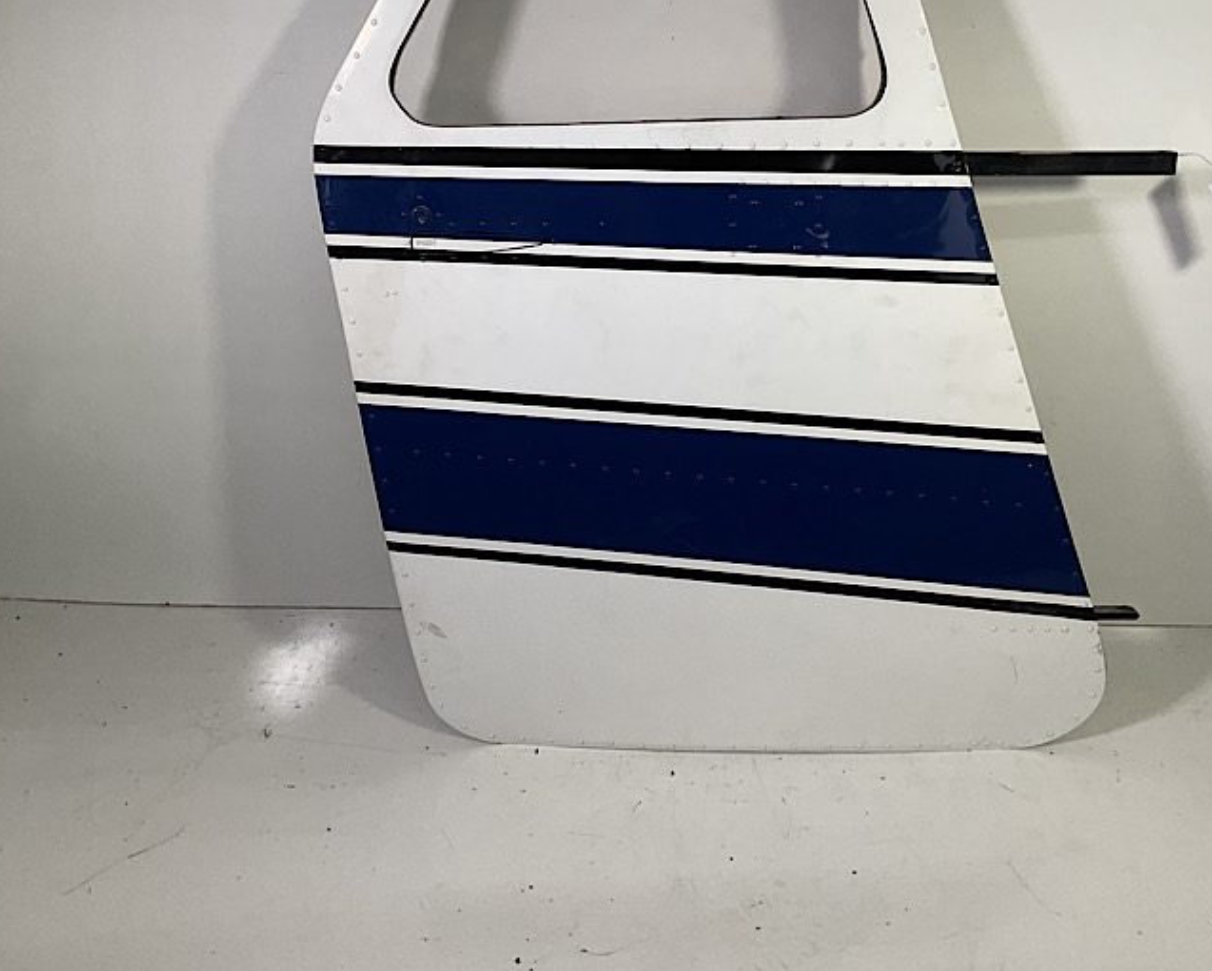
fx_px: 1435
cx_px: 649
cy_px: 336
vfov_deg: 37.0
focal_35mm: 40
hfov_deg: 45.8
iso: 32
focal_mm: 3
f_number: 1.8
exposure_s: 1/120
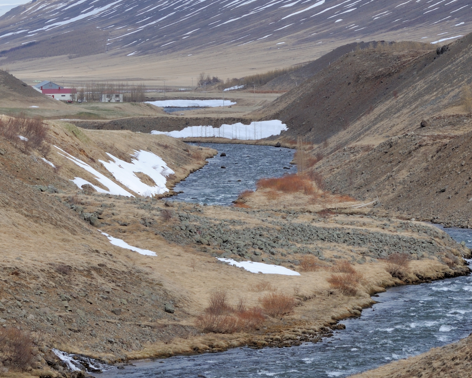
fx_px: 2682
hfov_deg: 10.1
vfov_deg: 8.1
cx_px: 213
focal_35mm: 192
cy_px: 177
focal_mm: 70
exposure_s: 1/200
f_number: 13
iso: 200
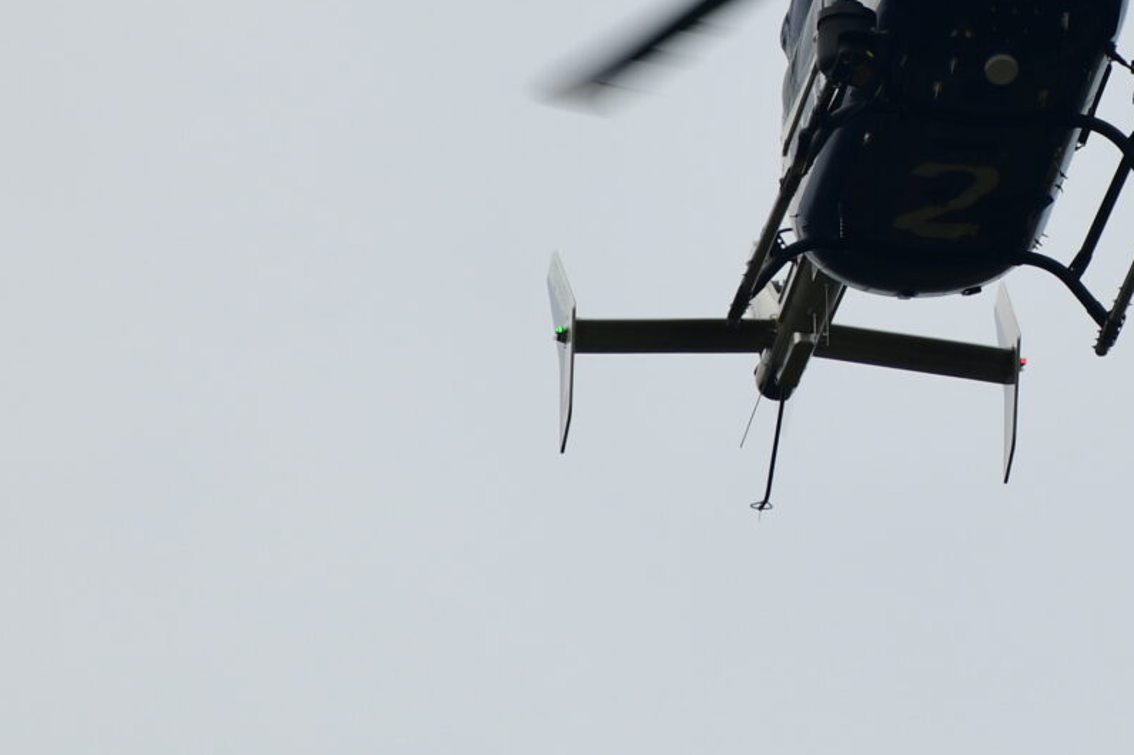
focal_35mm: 2415
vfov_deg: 0.6
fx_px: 76022
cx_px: 1011
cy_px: -24
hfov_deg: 0.9
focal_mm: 500
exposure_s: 1/400
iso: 100
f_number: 6.3
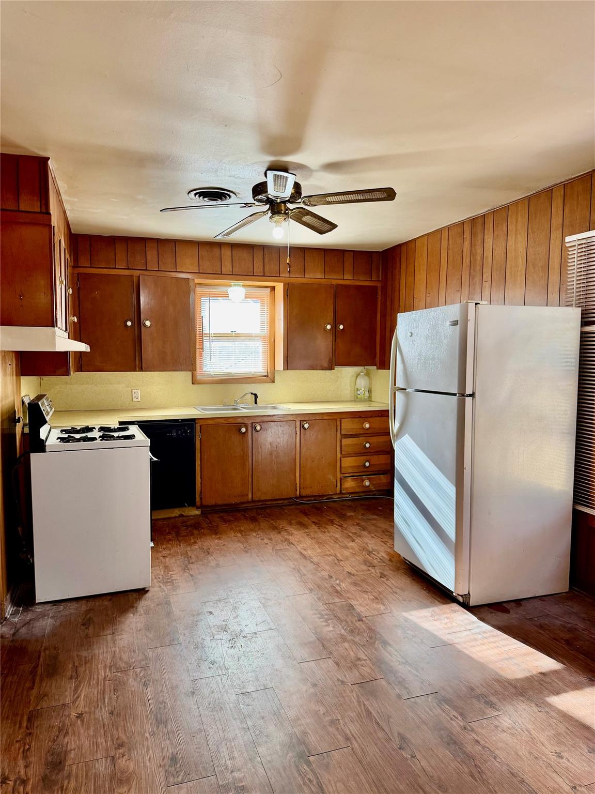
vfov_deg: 71.6
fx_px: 550
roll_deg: +0.2
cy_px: 397
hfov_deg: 56.8
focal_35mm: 24
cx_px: 298
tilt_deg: -4.6
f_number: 1.78
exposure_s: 1/121
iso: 160
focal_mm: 6.76
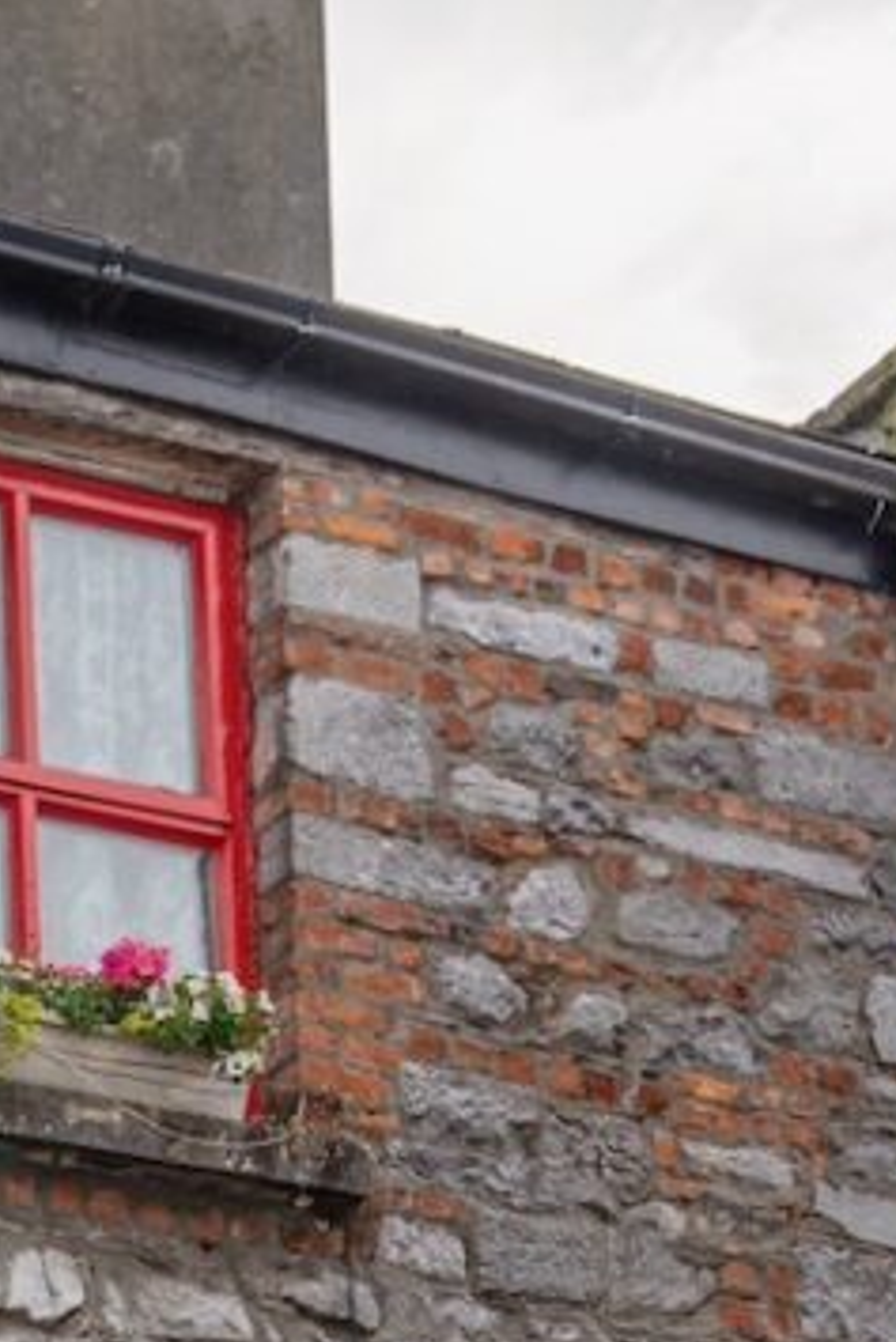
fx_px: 5811
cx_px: -374
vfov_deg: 12.4
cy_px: 2094
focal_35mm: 156
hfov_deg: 8.6
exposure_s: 1/400
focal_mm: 49.9
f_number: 4.5
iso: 100
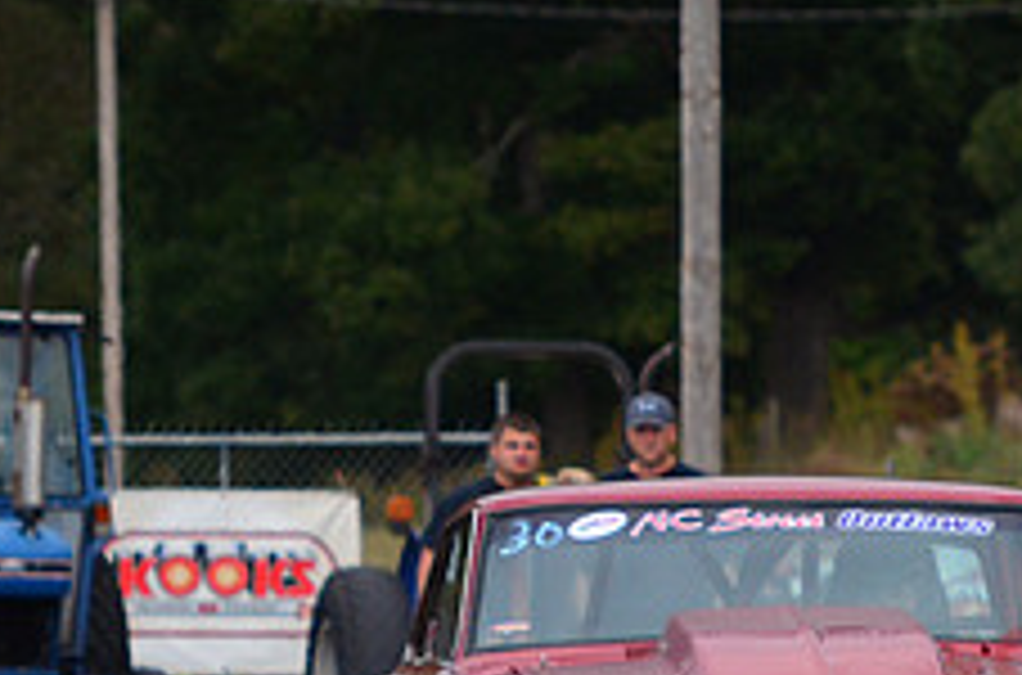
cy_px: 810
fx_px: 21742
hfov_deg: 2.7
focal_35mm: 768
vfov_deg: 1.8
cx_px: 837
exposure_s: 1/1600
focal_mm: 200
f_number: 5.6
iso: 1000
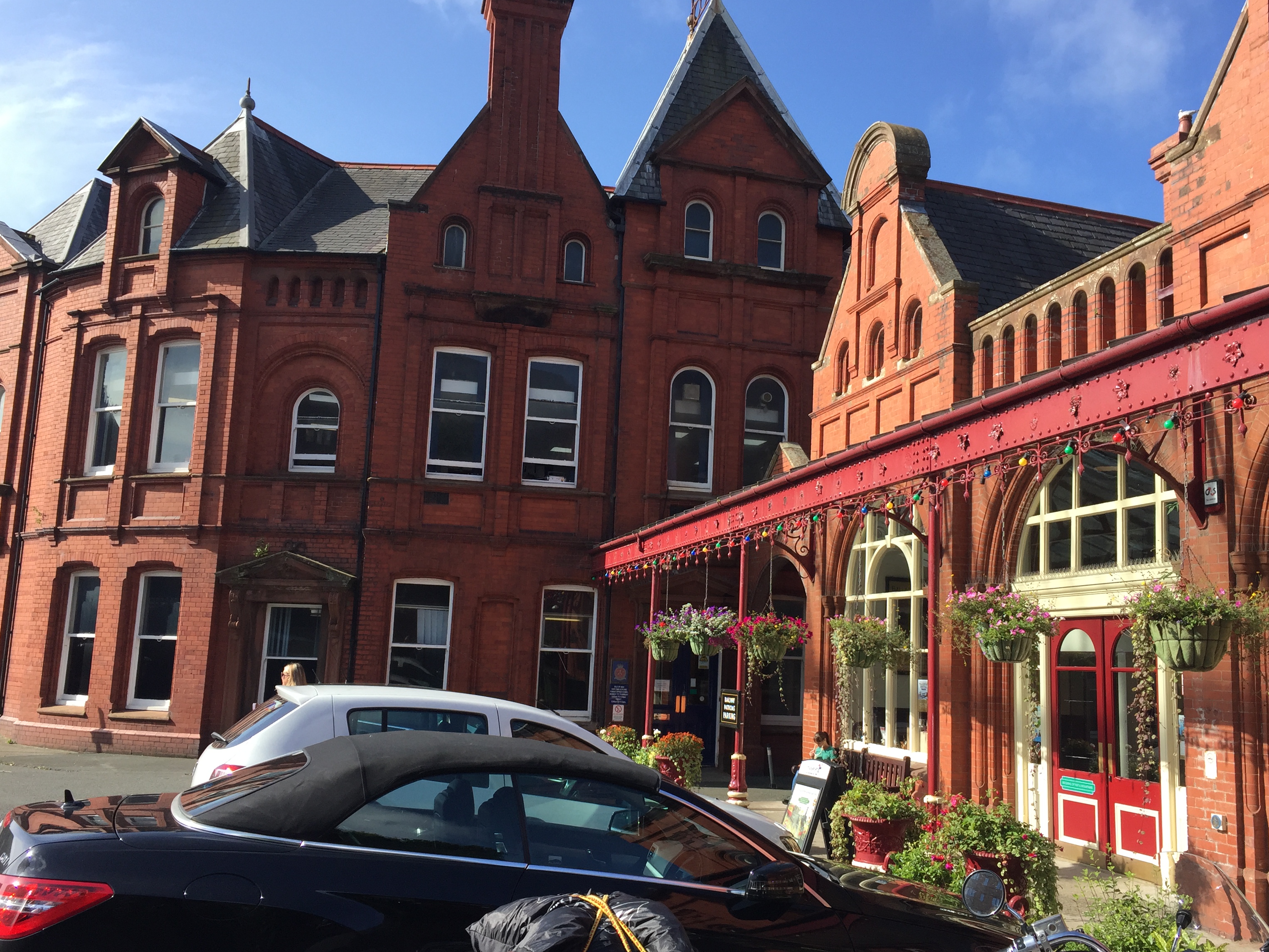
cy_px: 490
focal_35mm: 31
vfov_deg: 45.4
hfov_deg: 58.3
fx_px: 1136
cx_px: 672
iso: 32
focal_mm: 4.15
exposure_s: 1/1014
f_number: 2.2
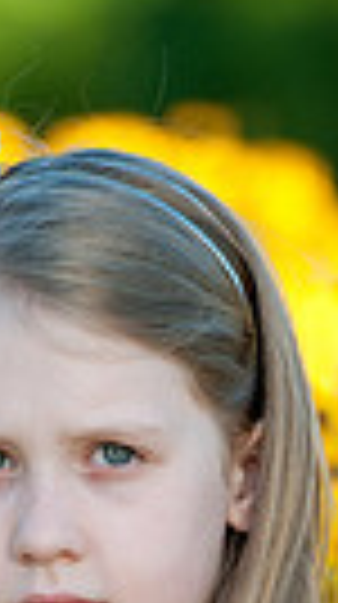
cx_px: 115
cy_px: 837
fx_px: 11260
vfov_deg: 3.1
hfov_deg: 1.7
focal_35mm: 704
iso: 640
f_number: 4.5
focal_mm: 200
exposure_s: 1/1000
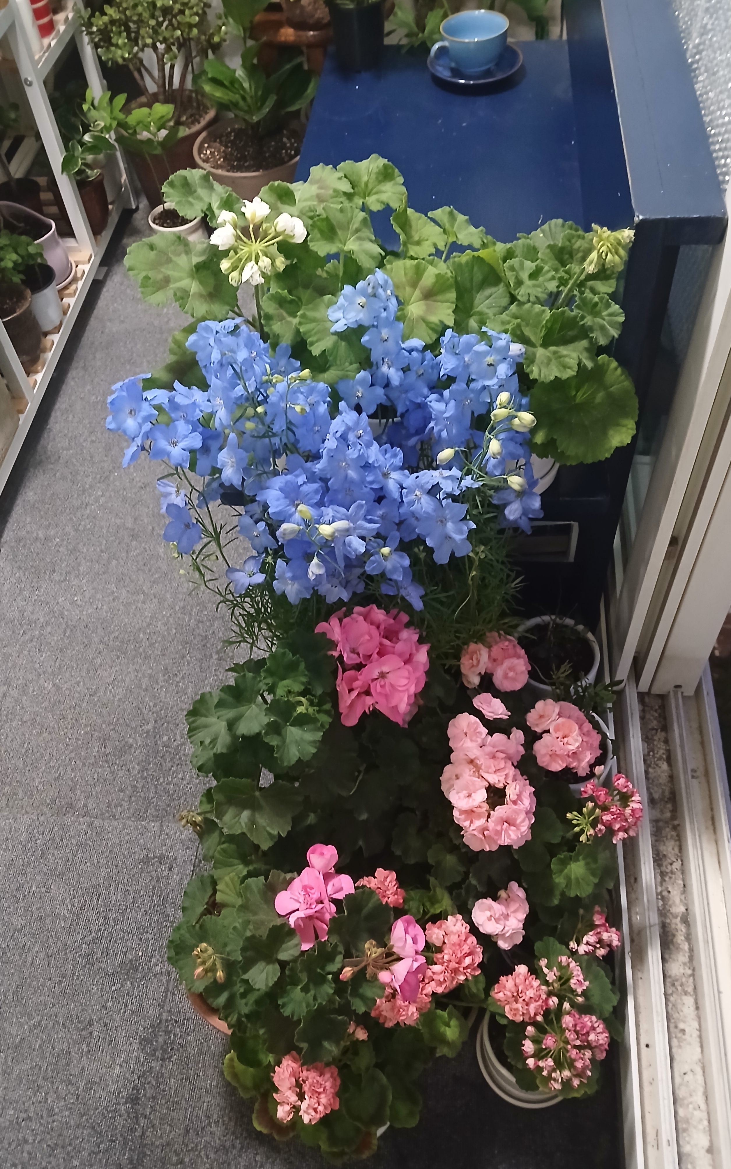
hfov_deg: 44.5
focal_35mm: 28
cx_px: 348
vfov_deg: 66.5
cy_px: 584
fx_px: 893
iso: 500
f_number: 1.8
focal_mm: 3.98
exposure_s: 1/20
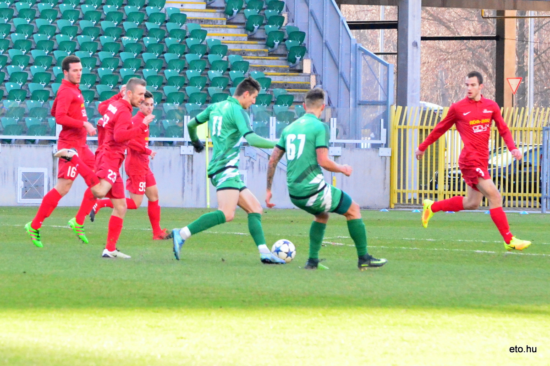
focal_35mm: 210
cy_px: 183
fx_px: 3207
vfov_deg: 6.5
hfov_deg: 9.8
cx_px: 275
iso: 6400
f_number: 5.6
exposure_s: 1/2500
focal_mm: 140
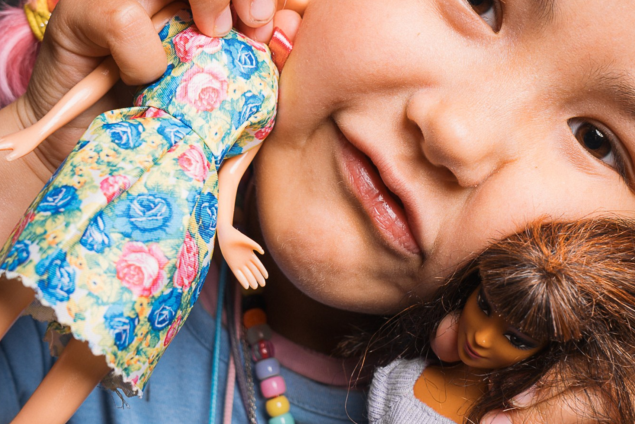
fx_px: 741
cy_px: 180
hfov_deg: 46.1
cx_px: 388
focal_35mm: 42
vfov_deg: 31.8
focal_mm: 28
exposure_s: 1/200
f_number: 5.6
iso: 100
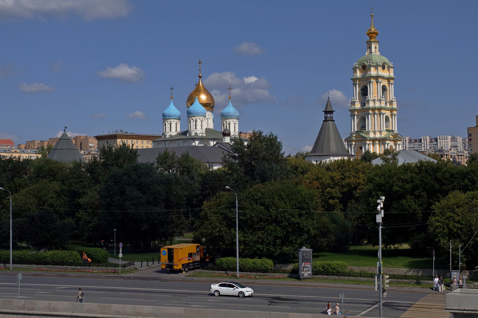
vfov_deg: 20.6
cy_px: 159
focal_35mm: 66
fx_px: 876
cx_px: 239
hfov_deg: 30.5
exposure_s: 1/1000
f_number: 5.6
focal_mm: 50
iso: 100
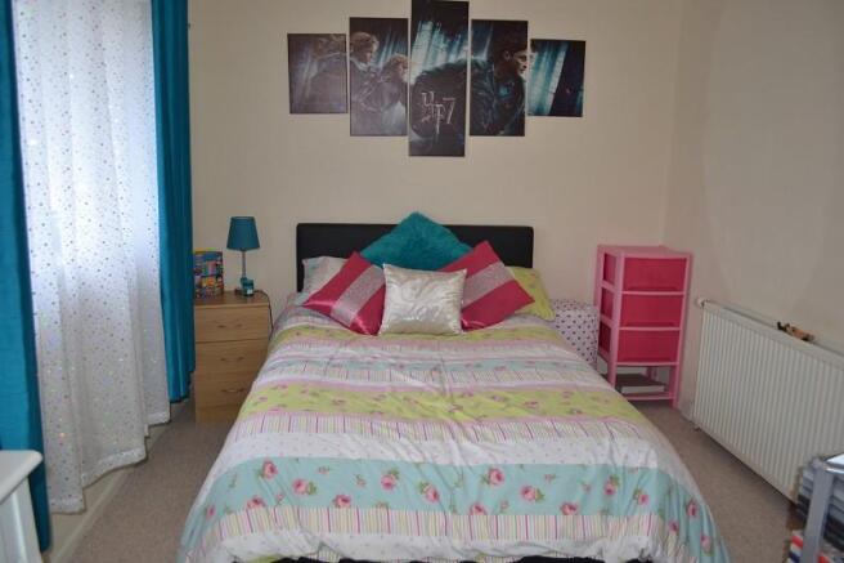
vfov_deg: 47.9
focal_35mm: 27
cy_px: 282
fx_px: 633
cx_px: 422
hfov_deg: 67.4
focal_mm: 18
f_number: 3.5
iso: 800
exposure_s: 1/60
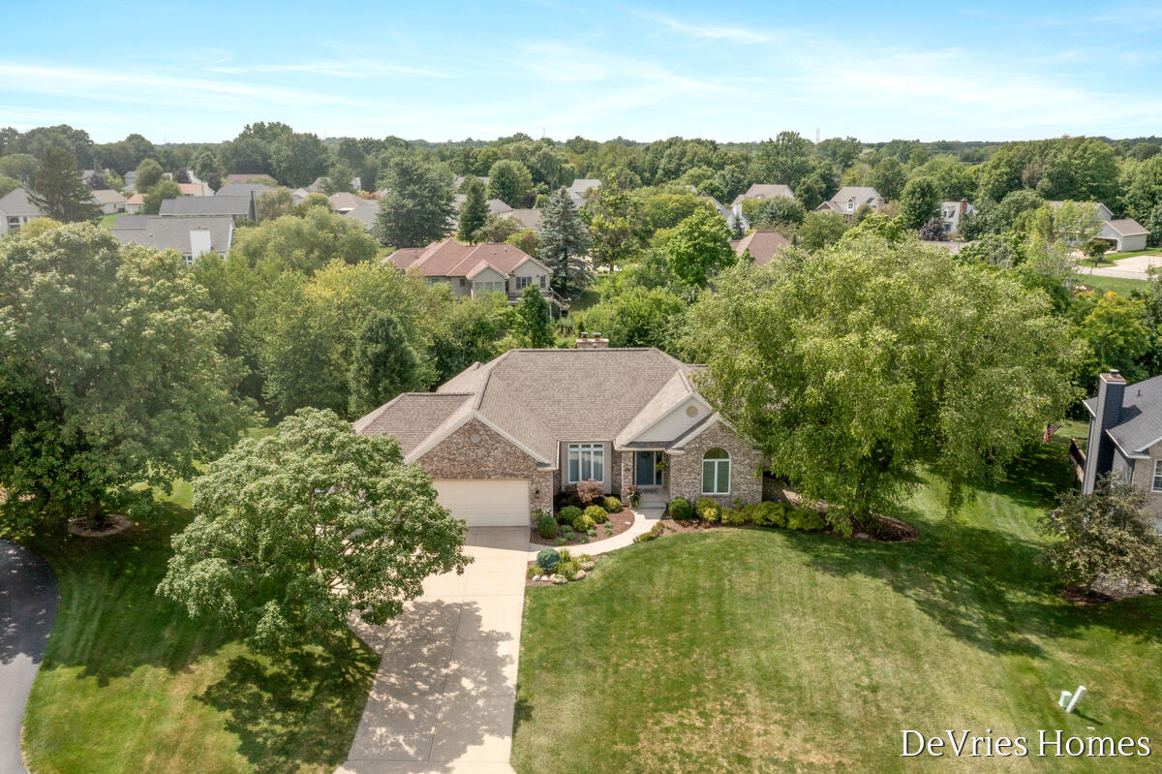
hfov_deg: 65.5
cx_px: 581
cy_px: 387
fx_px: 903
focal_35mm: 28
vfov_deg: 46.4
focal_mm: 10.26
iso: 100
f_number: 10
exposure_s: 1/240
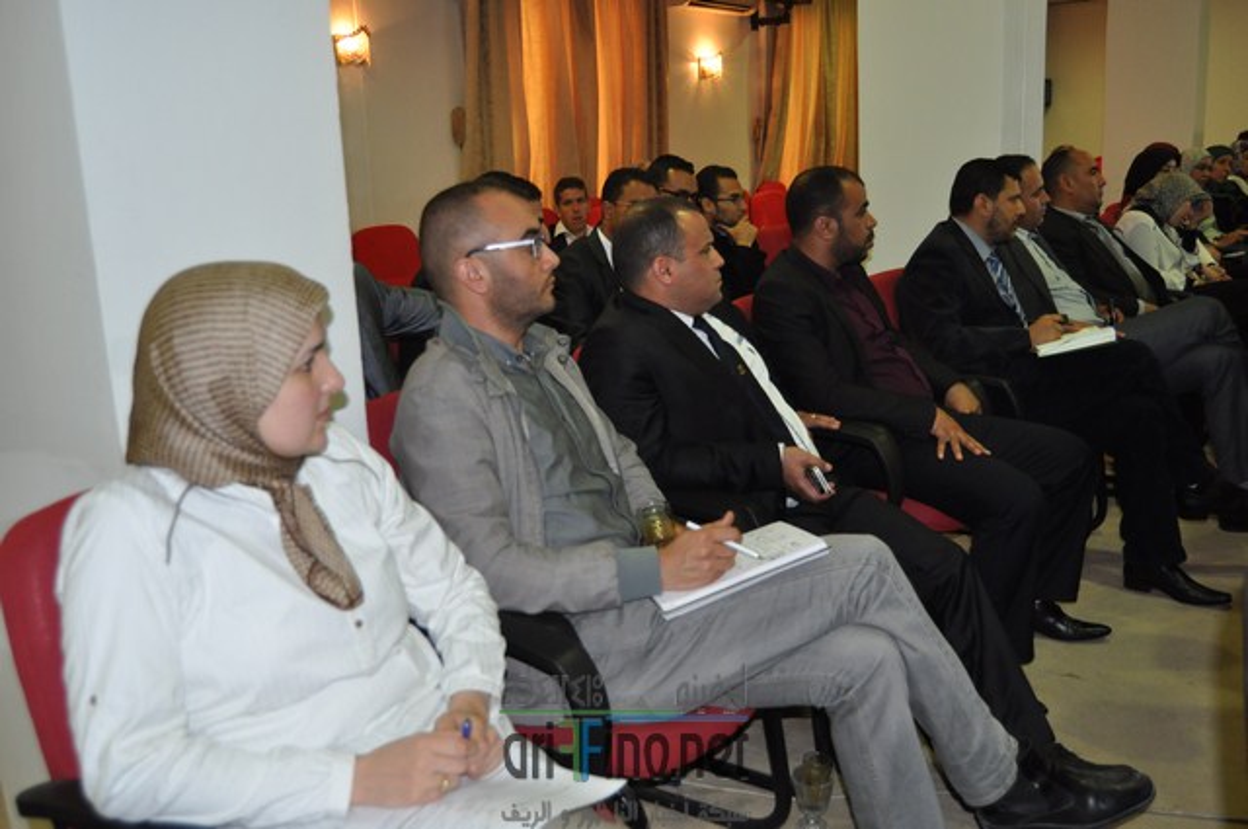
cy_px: 414
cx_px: 624
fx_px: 1143
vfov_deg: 39.9
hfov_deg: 57.3
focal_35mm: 33
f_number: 3.5
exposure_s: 1/60
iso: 800
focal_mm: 22
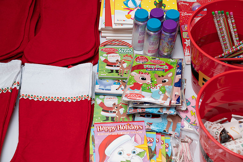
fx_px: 473
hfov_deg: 28.8
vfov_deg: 19.5
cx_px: 122
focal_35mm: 70
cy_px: 81
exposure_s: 1/80
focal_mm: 70
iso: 400
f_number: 7.1
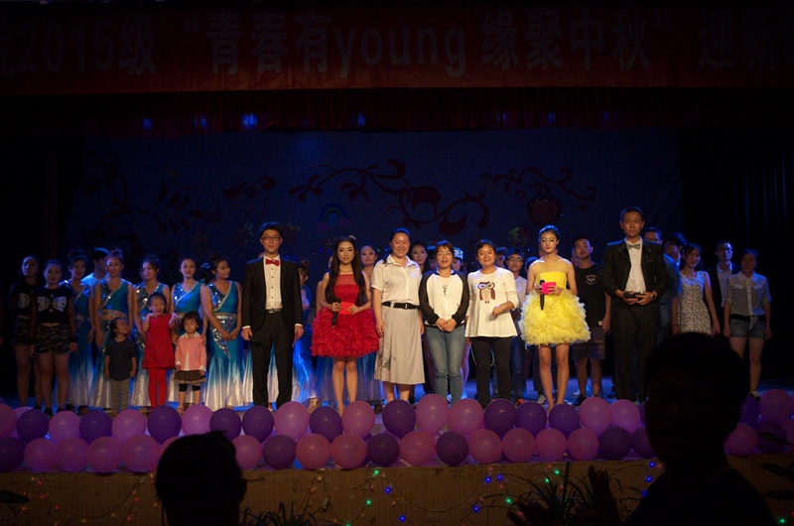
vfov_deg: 27.4
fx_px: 1079
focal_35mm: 49
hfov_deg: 40.4
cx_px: 397
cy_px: 263
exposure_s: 1/1000
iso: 3200
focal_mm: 32.5
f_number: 4
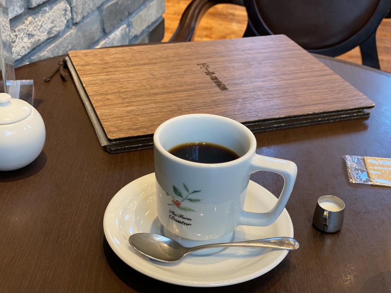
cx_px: 196
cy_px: 146
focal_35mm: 52
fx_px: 587
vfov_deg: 28.0
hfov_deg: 36.8
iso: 125
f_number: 2
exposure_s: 1/33
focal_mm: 6
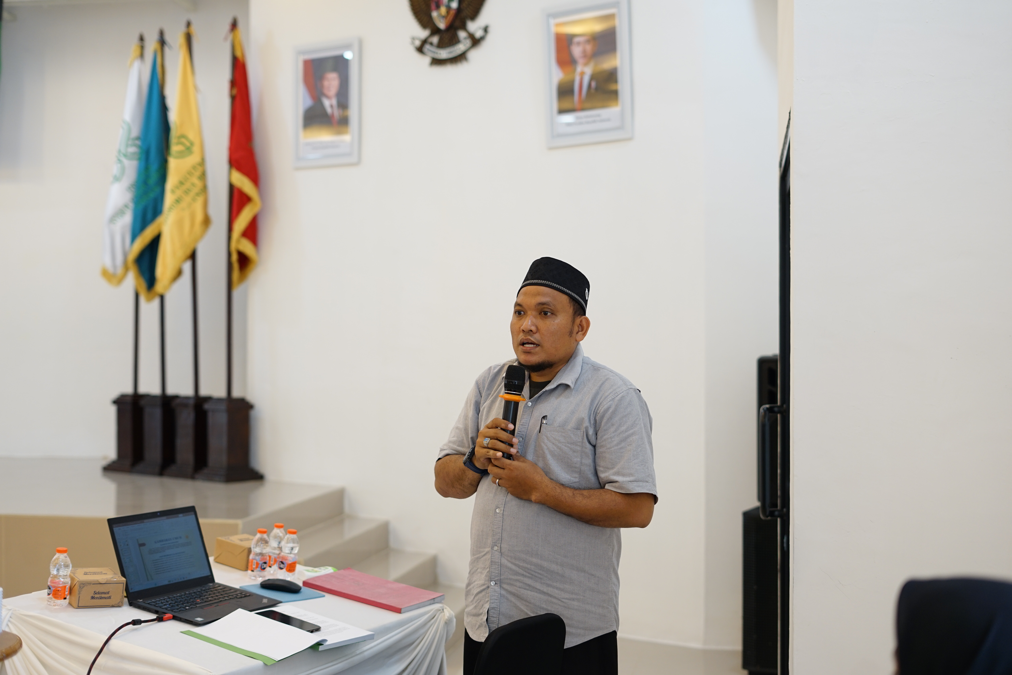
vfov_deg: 27.0
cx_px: 506
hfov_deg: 39.6
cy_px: 338
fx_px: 1405
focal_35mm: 50
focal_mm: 50
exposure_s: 1/100
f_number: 2.5
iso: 320
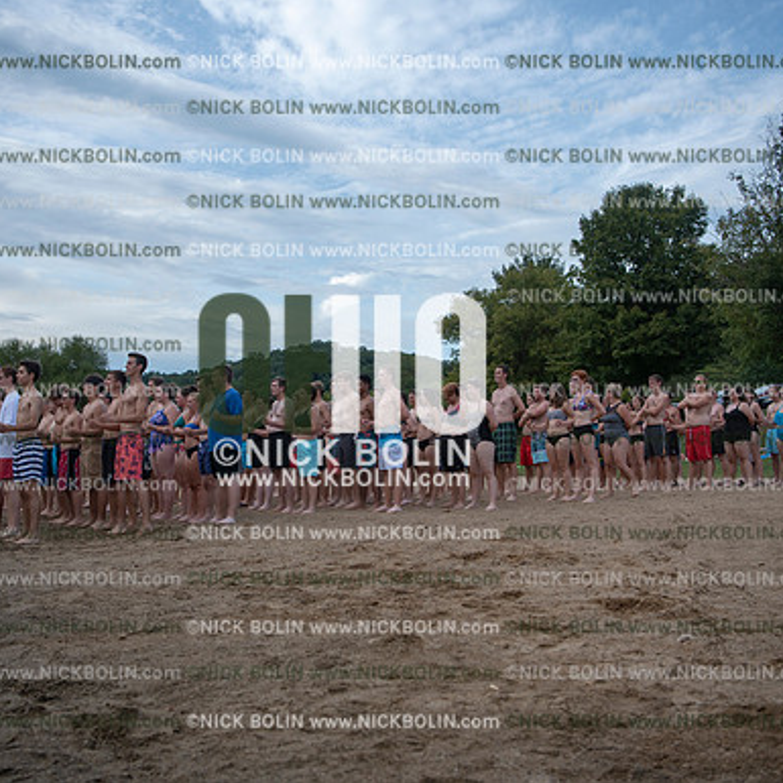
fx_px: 1049
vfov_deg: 40.9
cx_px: 342
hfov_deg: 40.8
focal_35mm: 41
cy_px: 392
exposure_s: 1/1600
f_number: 3.2
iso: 160
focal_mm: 32
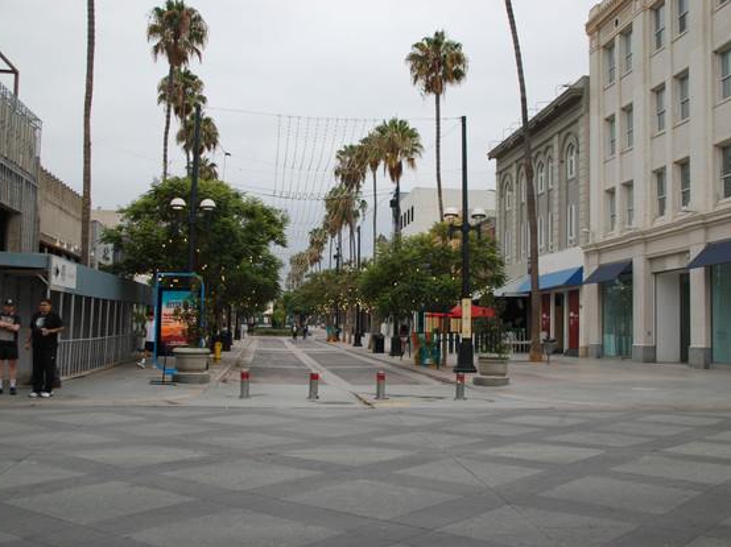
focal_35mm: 40
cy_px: 270
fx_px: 844
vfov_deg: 35.9
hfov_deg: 46.8
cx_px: 389
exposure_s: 1/500
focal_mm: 24
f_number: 4
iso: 200
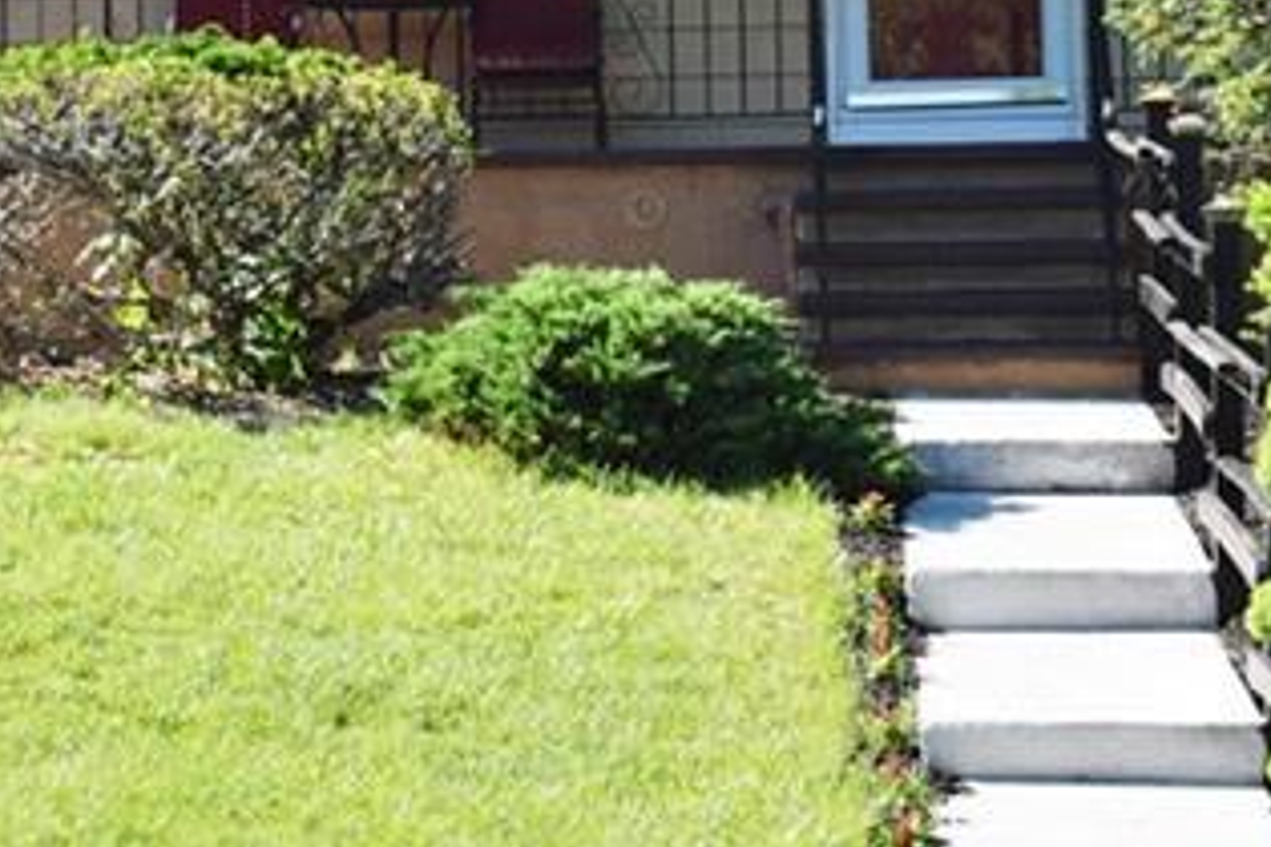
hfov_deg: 12.0
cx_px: 863
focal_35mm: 171
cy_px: 32
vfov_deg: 8.0
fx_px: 6024
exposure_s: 1/250
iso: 200
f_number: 8
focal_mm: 35
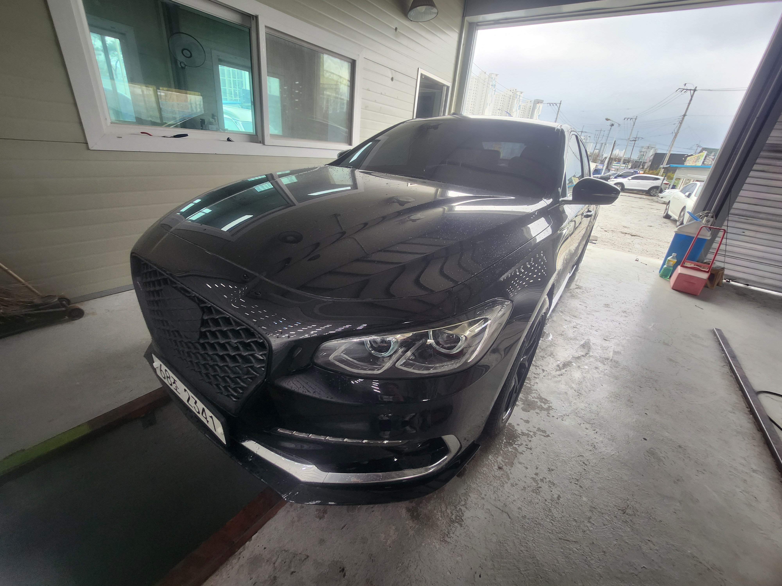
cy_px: 293
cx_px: 391
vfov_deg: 89.9
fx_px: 294
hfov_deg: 106.2
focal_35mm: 13
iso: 80
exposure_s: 1/60
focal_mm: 1.7
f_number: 2.2
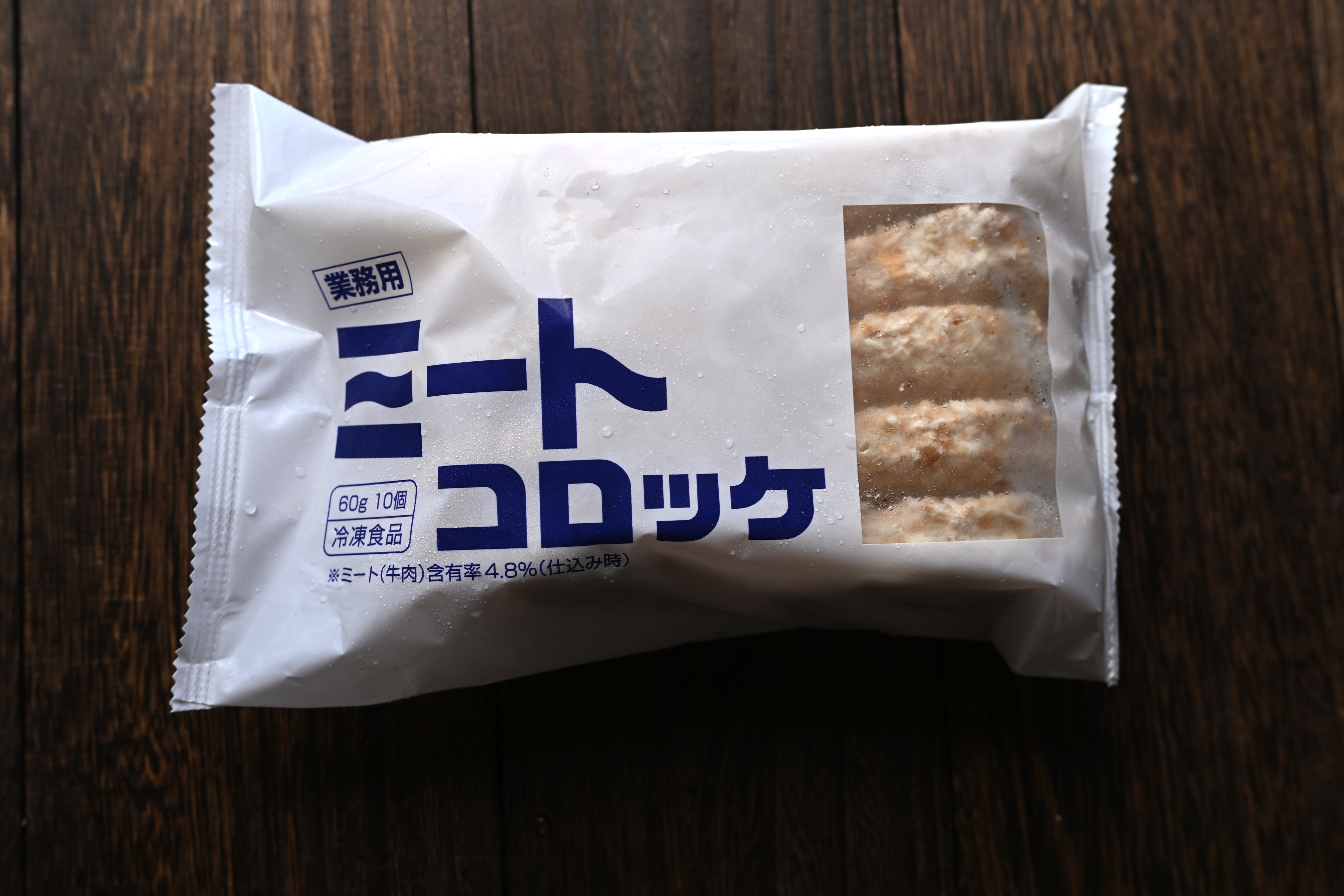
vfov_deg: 33.4
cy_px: 448
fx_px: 1493
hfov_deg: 48.5
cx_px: 672
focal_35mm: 40
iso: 100
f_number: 6.3
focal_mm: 40
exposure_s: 1/160
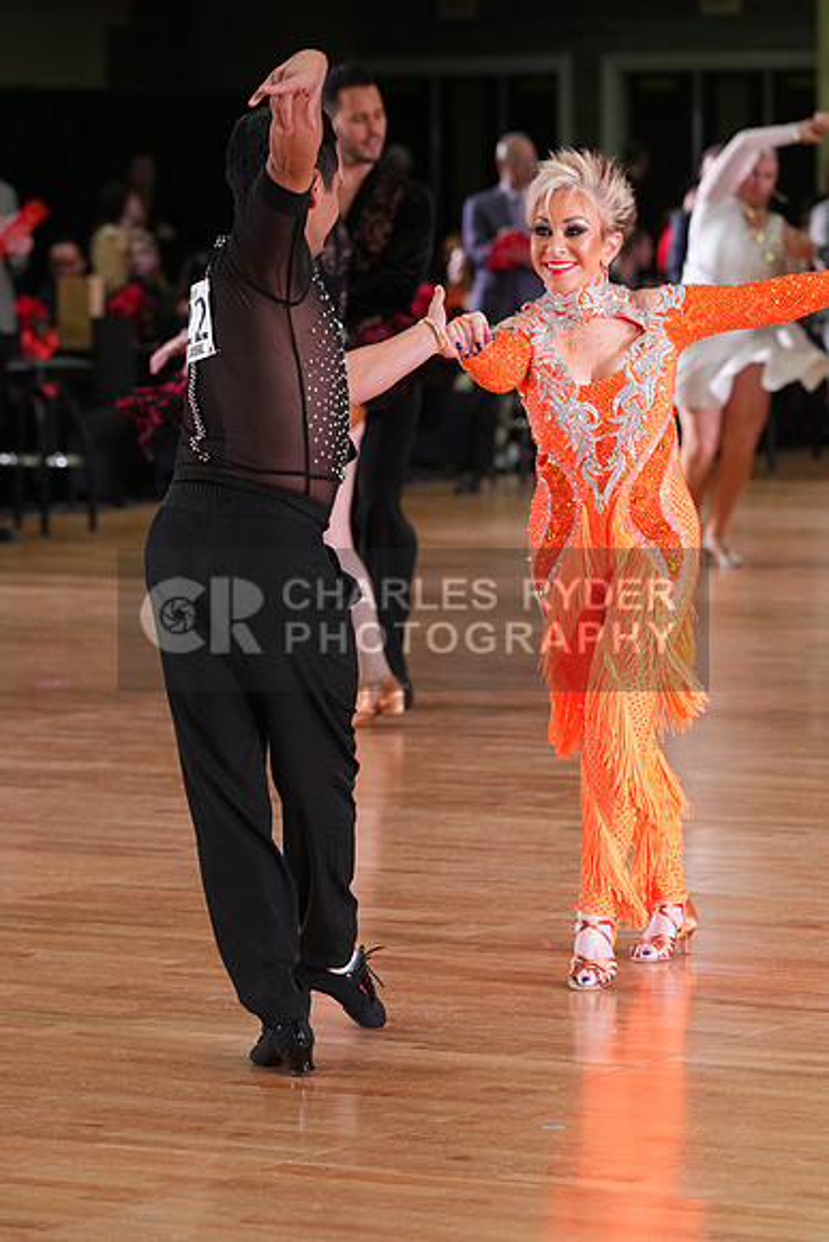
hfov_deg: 8.2
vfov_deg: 12.3
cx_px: 414
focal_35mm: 167
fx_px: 5765
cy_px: 621
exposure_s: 1/200
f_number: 5.6
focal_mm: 167
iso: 2500
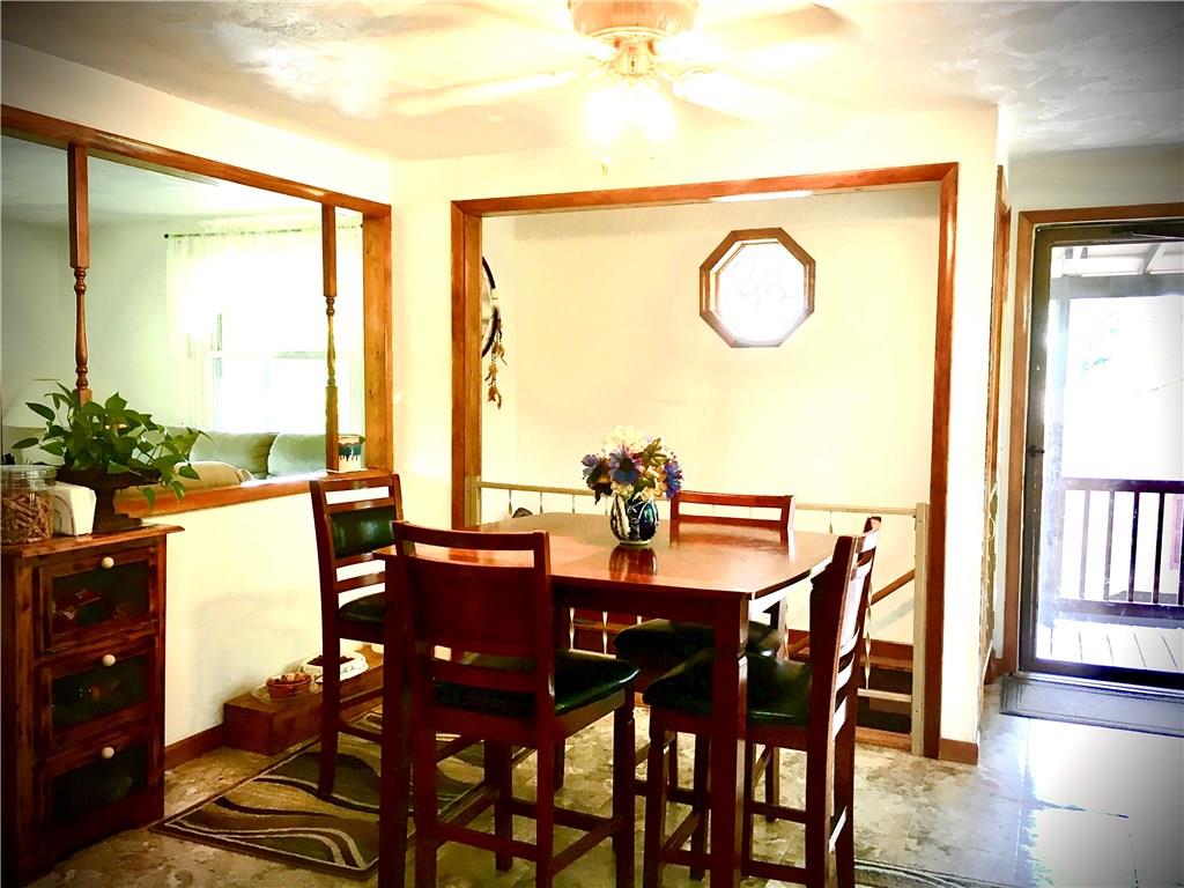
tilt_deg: -4.5
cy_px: 444
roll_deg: +0.1
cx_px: 592
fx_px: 992
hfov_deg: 61.7
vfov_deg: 48.2
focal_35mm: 29
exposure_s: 1/30
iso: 50
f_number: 2.2
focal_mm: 4.15
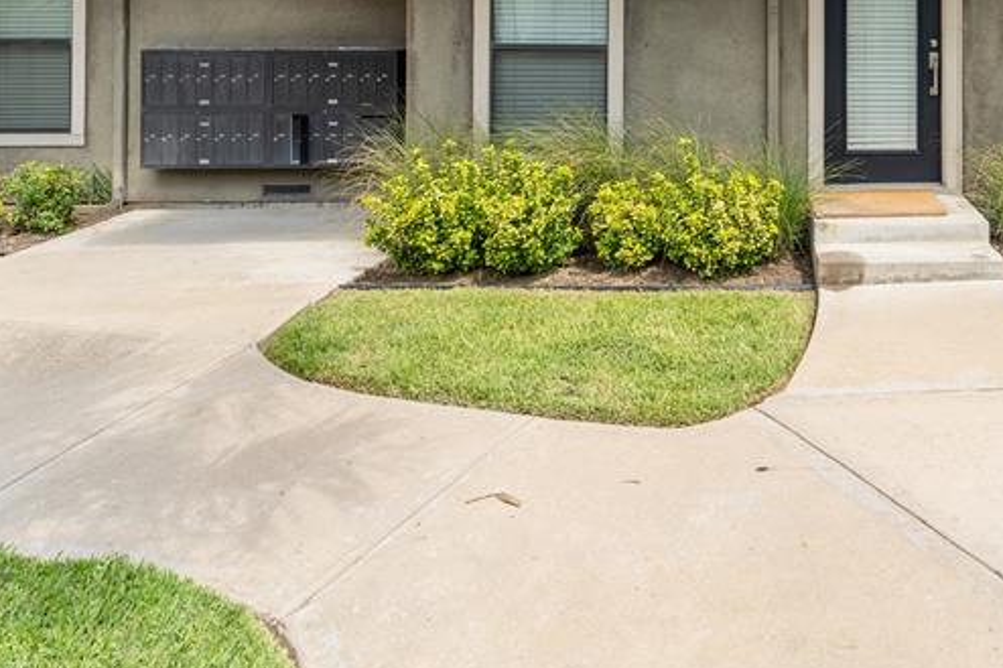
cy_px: 8
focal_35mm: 29
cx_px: 794
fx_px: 808
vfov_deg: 39.8
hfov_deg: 59.0
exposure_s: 1/1250
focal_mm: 14
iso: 100
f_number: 7.1
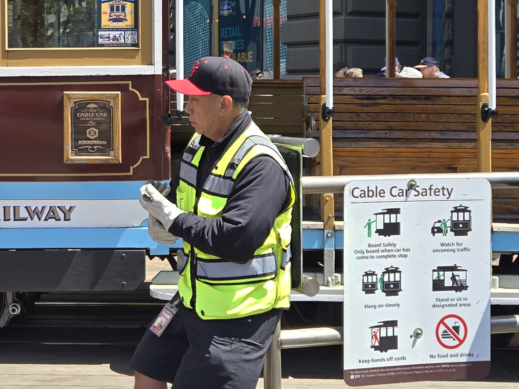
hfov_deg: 26.6
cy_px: 98
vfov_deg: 20.3
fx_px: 1079
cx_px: 119
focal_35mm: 72
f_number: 1.8
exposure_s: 1/661
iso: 25
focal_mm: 5.4
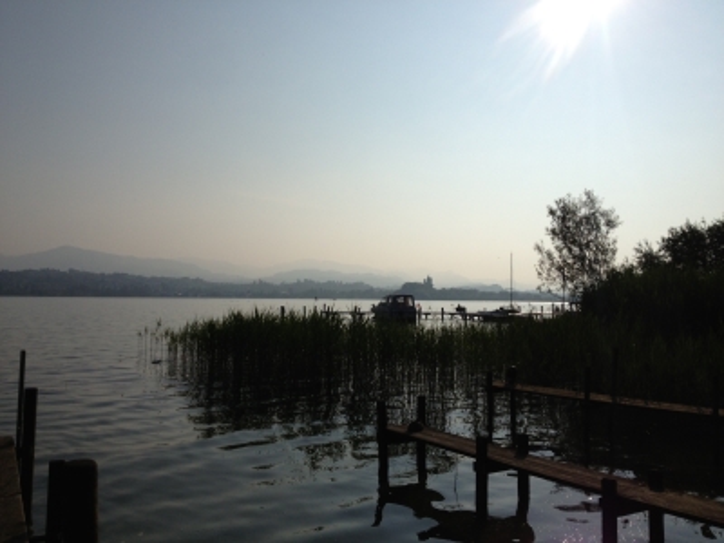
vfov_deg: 40.7
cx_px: 362
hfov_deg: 52.6
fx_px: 732
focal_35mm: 35
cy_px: 272
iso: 50
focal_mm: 4.28
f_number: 2.4
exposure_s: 1/9259
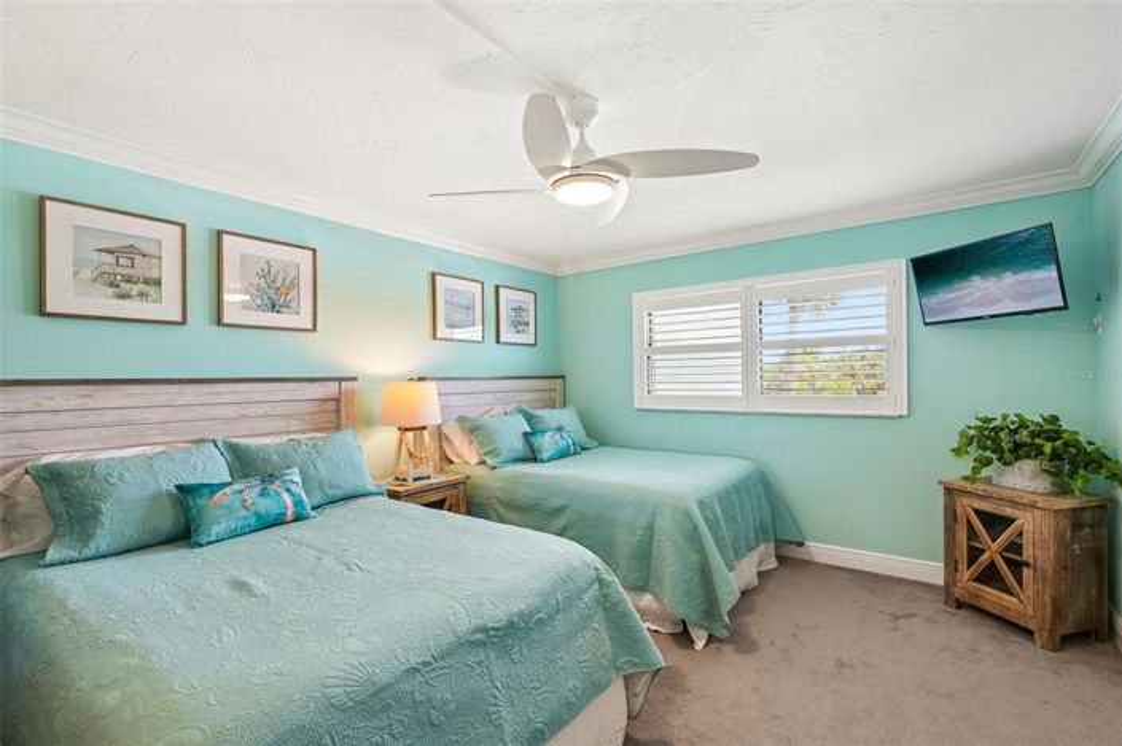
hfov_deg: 96.8
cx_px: 561
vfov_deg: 73.7
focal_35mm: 16
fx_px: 498
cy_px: 373
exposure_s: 1/25
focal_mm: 16
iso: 400
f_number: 8
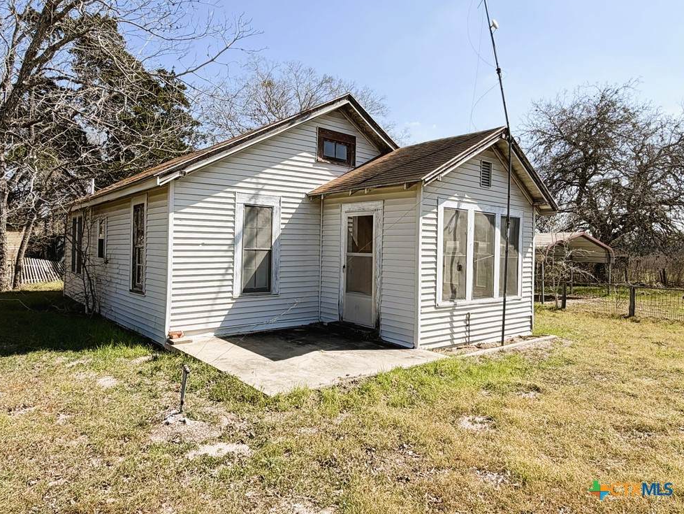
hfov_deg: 73.9
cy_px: 246
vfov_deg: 58.9
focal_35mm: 23
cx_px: 332
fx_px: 455
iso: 20
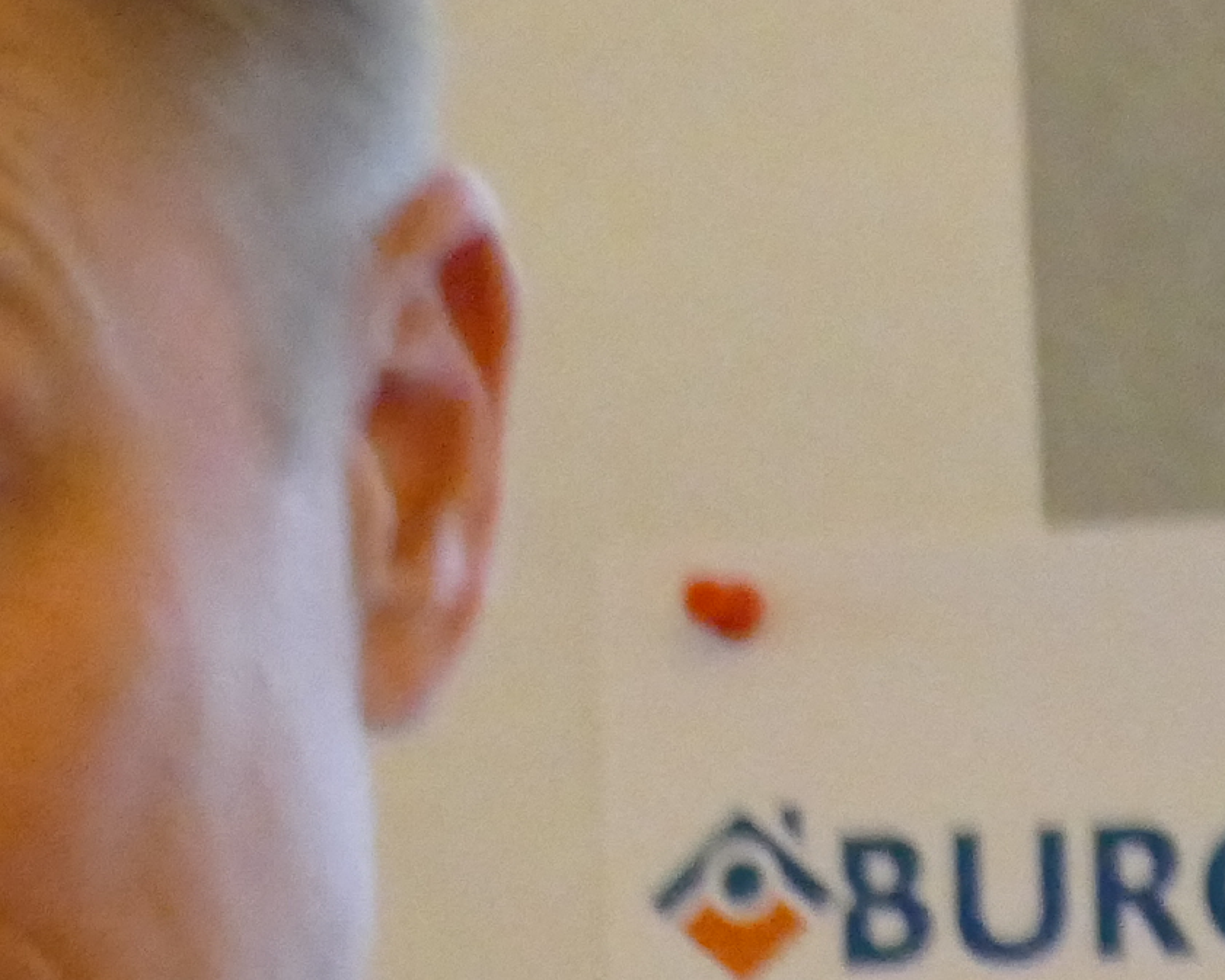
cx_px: 198
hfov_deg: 1.4
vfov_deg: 1.1
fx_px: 51887
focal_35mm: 1431
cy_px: 724
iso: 3200
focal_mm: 120.47
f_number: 4
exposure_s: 1/100
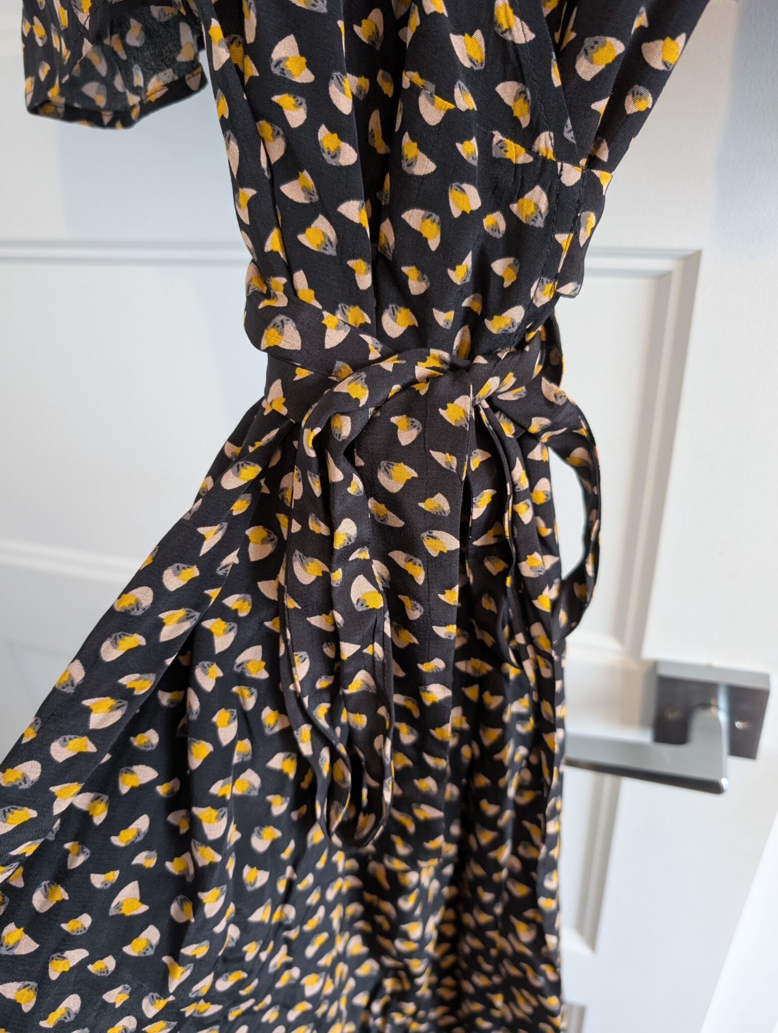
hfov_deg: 56.9
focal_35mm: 24
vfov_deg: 71.5
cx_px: 389
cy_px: 516
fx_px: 717
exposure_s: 1/120
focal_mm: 6.9
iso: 545
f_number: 1.68
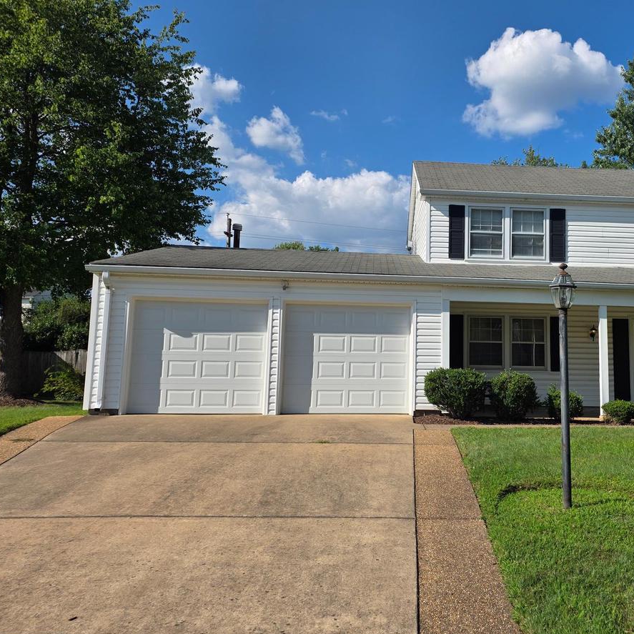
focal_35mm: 33
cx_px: 452
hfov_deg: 48.4
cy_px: 294
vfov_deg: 49.7
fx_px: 684
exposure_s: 1/7333
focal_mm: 6.25
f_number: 1.7
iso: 80
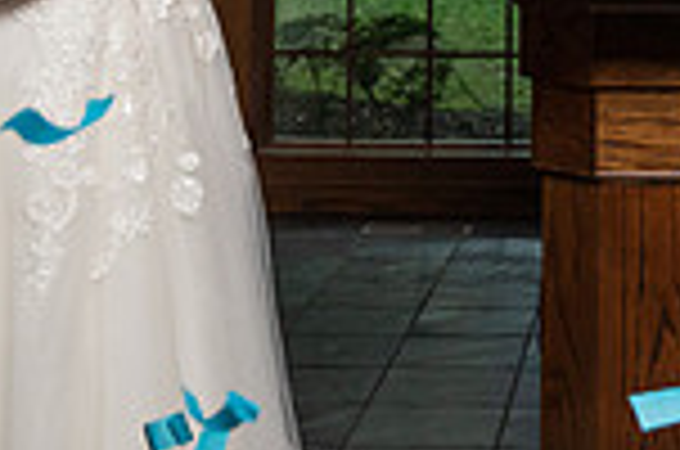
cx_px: 671
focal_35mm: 101
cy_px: -394
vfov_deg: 12.2
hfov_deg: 19.7
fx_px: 1904
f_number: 5.6
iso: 2000
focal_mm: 26
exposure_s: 1/200
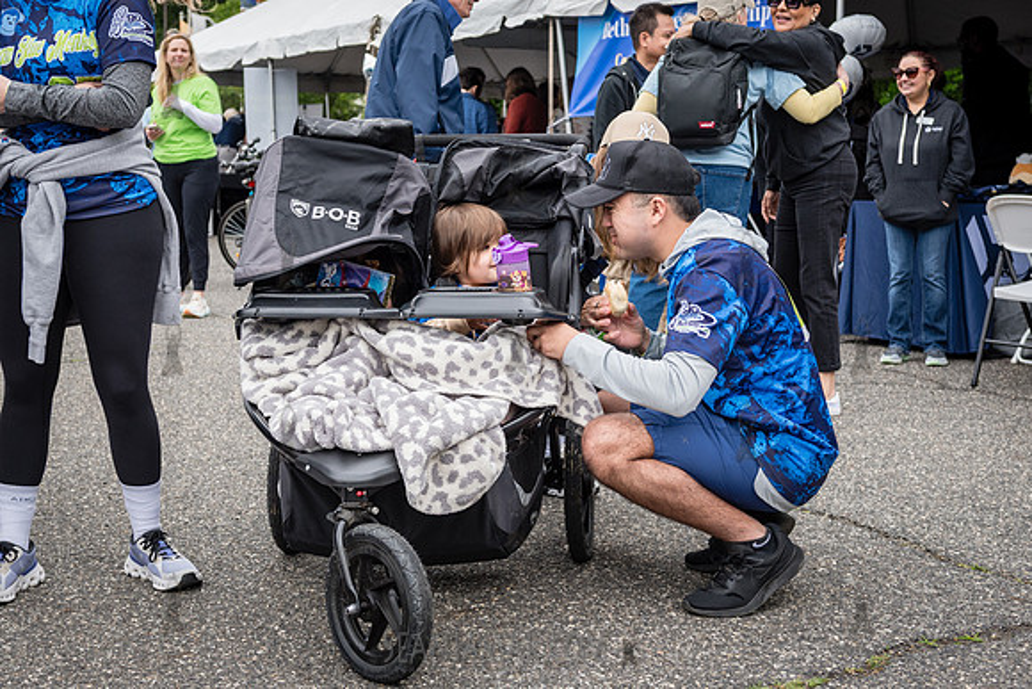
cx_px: 495
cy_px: 285
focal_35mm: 52
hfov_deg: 38.5
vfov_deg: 26.2
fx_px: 1479
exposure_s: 1/800
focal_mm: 40
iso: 400
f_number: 4
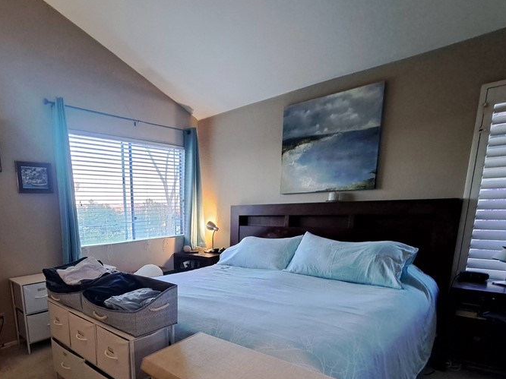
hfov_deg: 78.3
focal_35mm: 20
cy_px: 276
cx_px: 157
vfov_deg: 62.8
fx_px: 292
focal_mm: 1.74
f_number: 2.2
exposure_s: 1/24
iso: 200
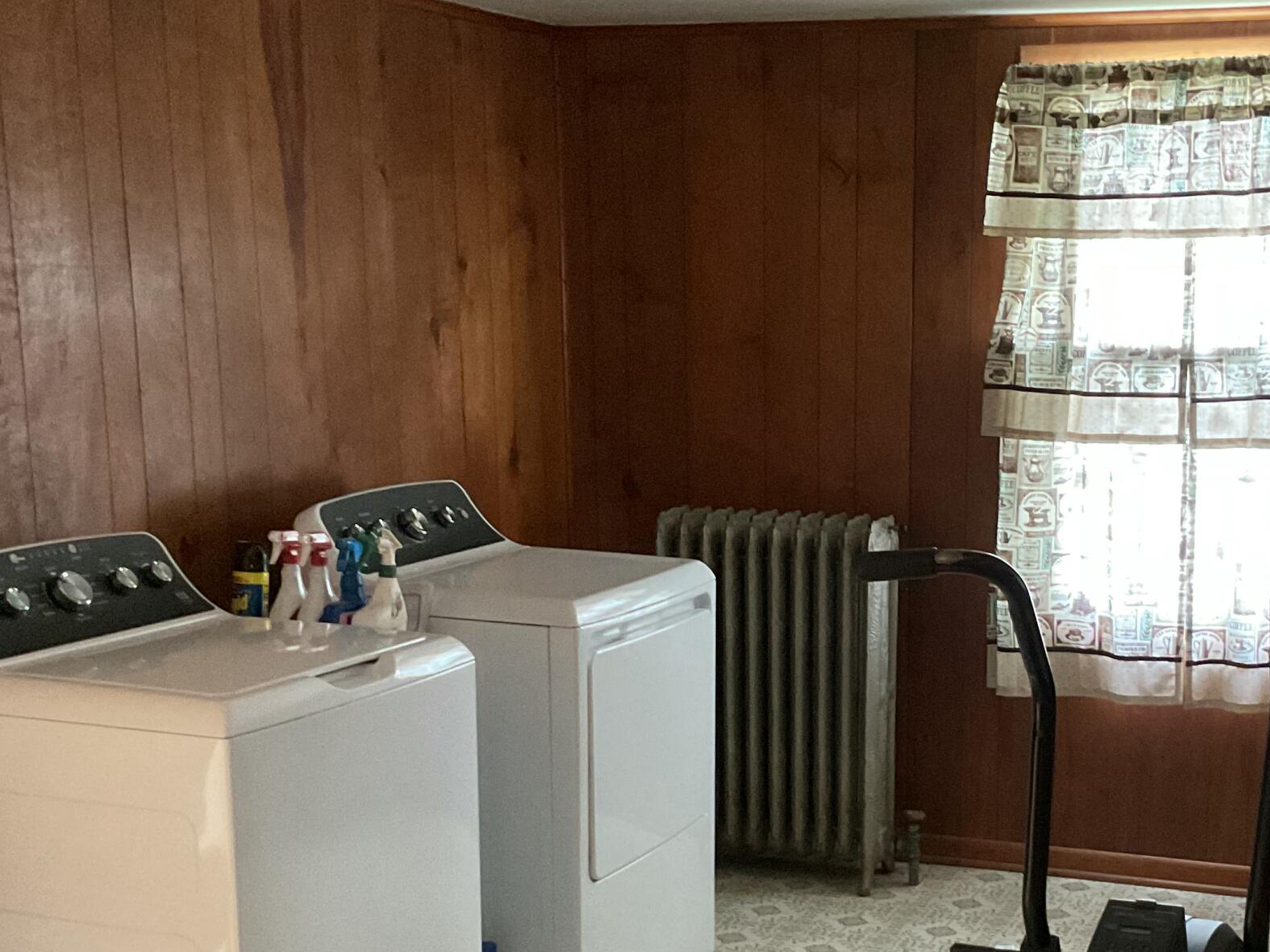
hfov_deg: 34.6
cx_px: 858
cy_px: 690
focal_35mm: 55
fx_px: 2018
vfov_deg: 26.3
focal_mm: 3
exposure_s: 1/30
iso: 400
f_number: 1.8
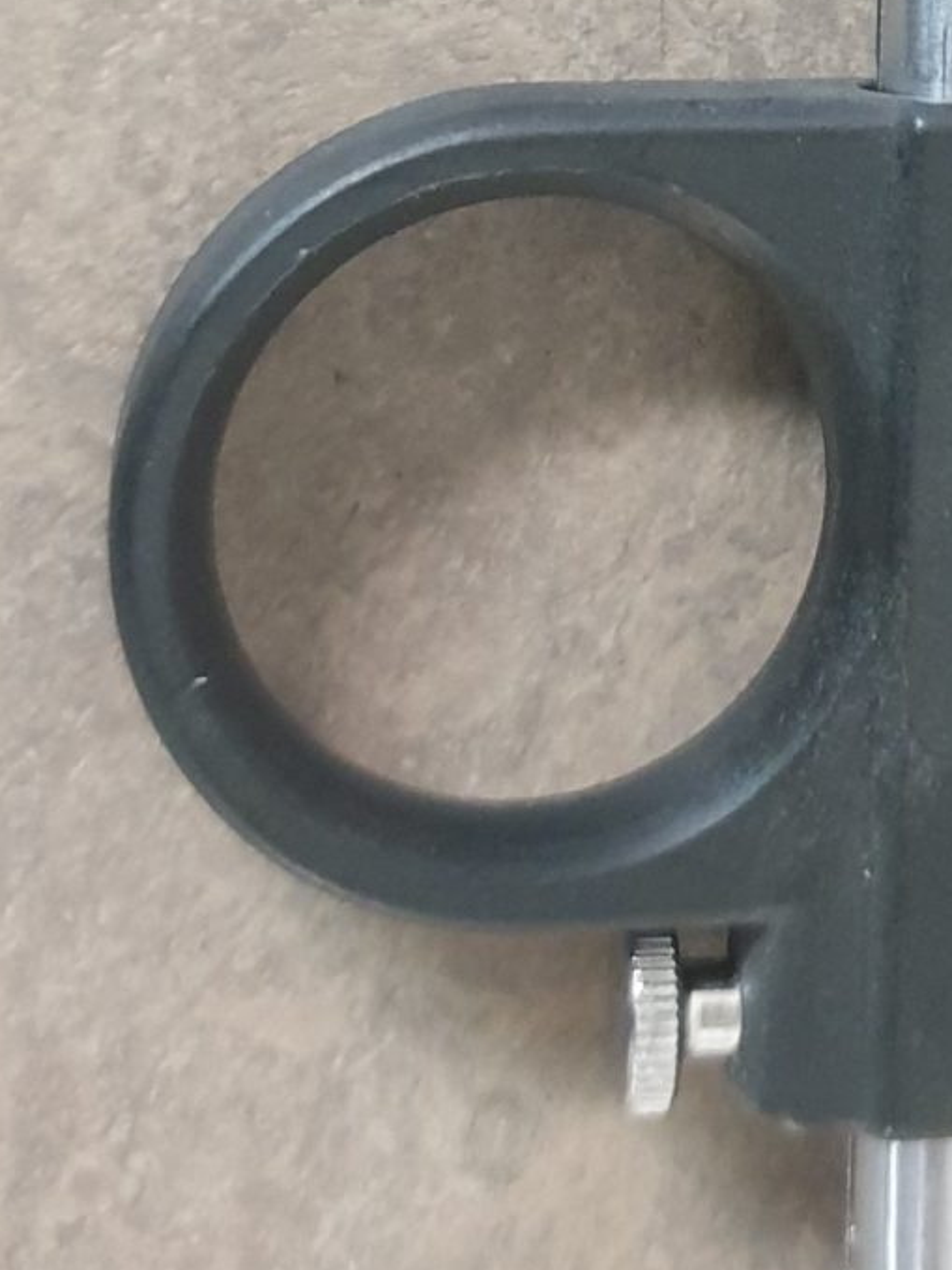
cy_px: -385
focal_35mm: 98
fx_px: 3595
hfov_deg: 14.6
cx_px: 1152
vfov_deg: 18.6
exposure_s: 1/25
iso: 250
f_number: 1.5
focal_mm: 4.3
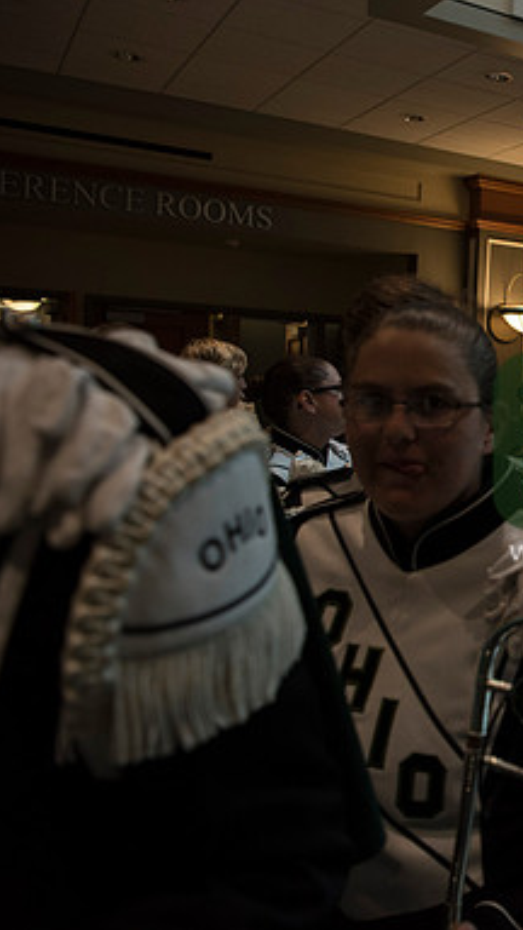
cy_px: 466
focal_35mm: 38
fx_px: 937
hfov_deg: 26.5
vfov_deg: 52.8
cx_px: 676
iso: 1600
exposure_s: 1/640
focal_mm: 24
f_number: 3.5
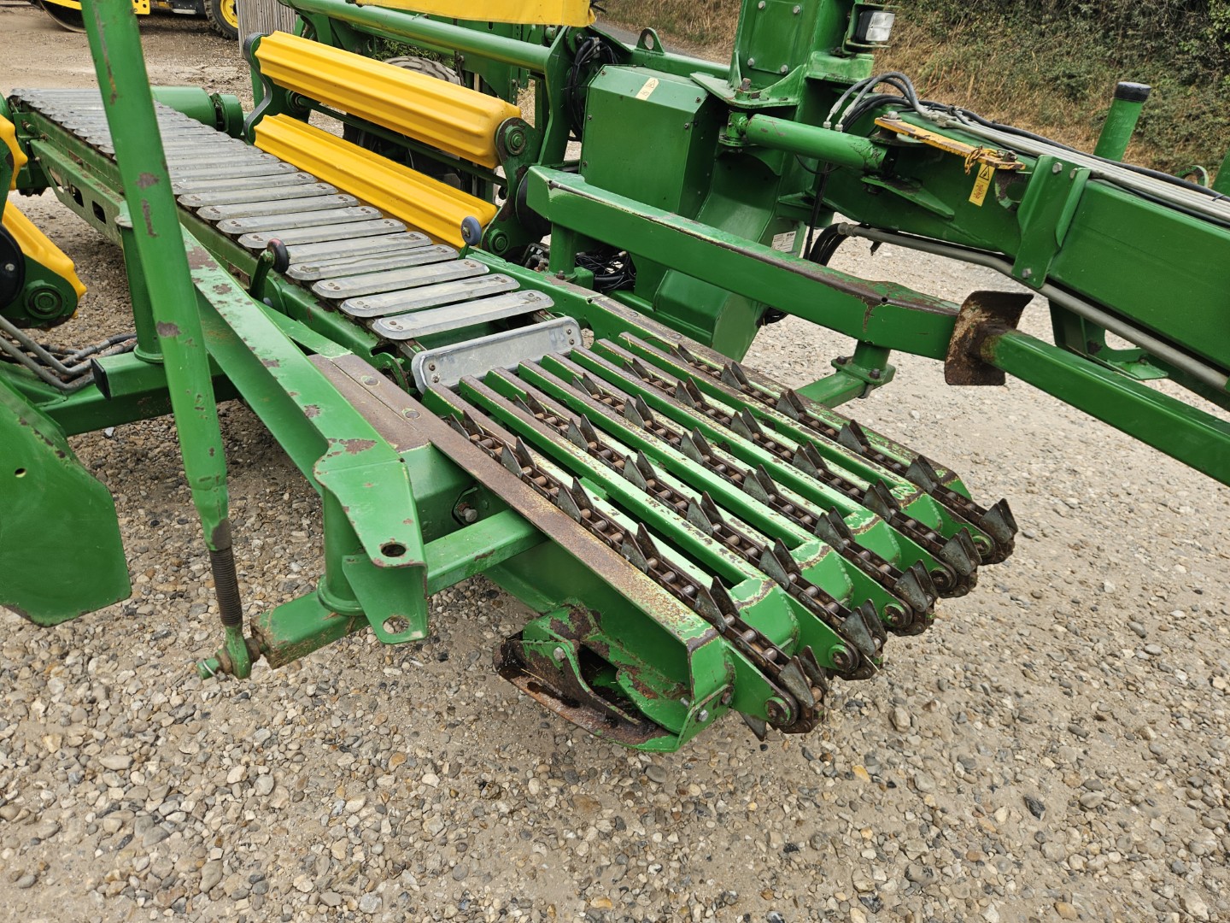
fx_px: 817
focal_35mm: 23
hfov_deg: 73.9
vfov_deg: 58.9
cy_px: 462
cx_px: 615
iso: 25
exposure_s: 1/296
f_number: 1.8
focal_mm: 5.4
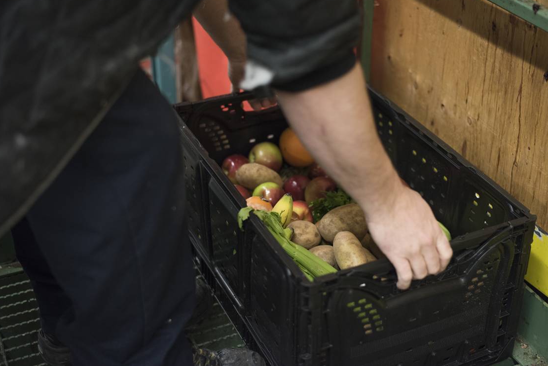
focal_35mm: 54
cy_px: 183
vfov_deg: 25.1
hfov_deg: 36.8
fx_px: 822
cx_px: 291
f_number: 2.2
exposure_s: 1/100
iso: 1000
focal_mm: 50
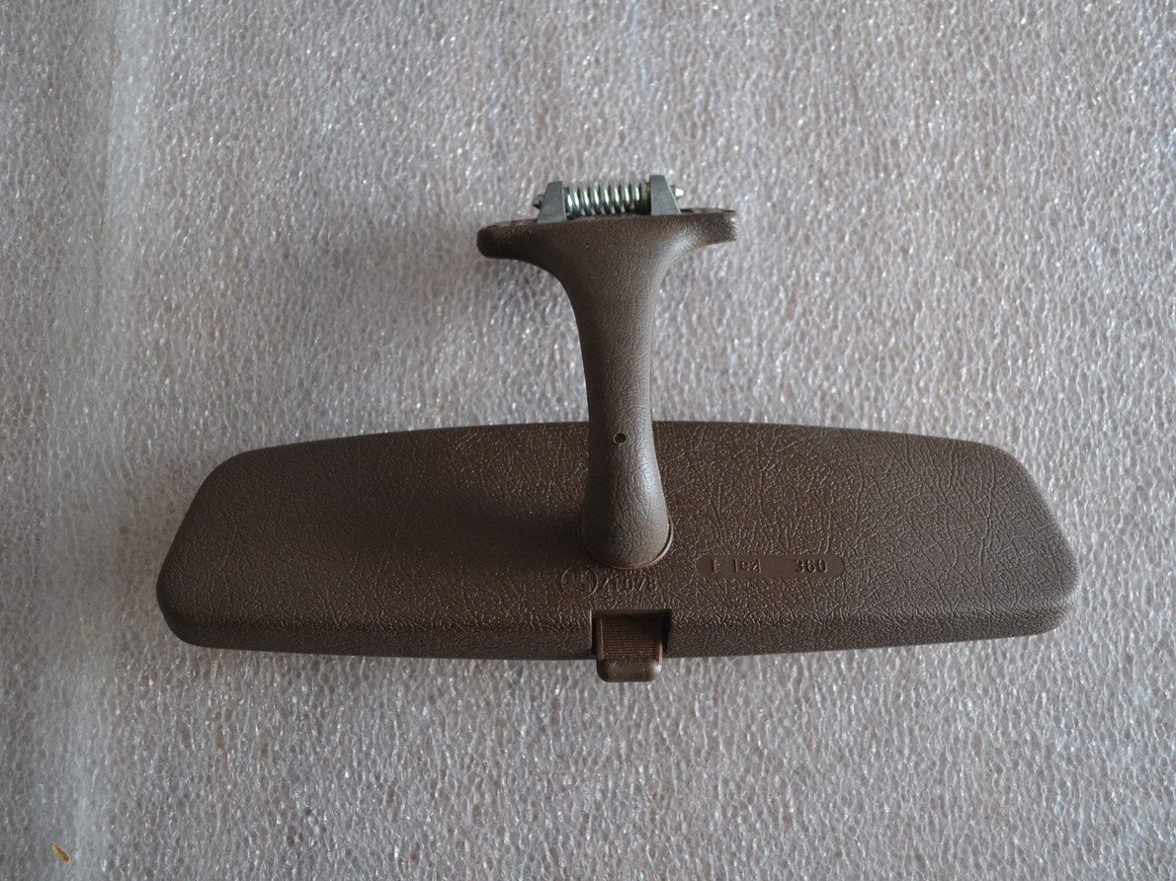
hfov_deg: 51.3
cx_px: 626
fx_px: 1223
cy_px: 443
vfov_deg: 39.6
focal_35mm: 36
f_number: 3.8
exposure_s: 1/60
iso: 1100
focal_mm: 22
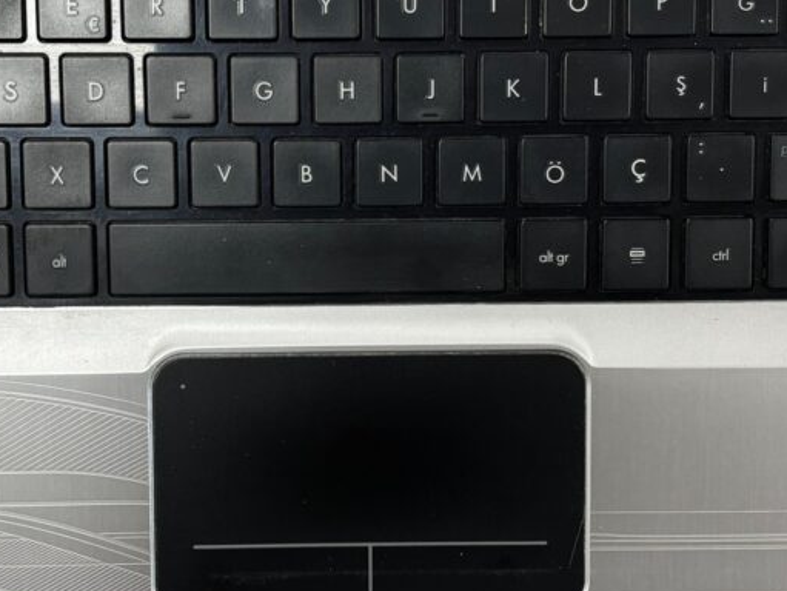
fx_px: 1388
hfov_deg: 31.6
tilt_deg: -74.6
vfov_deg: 24.0
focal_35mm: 61
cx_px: 337
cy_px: 271
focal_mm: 5.96
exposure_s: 1/100
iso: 125
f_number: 1.6
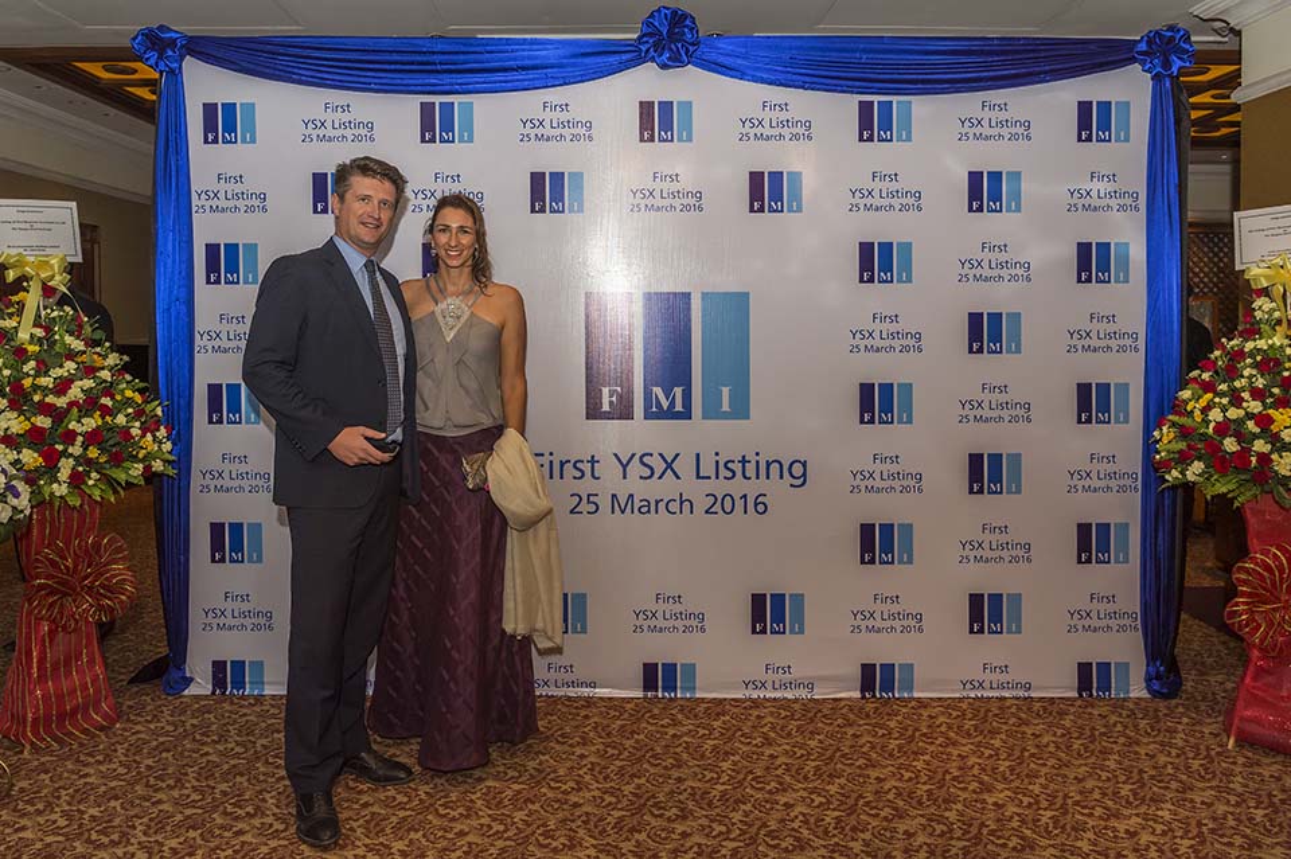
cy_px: 430
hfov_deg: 69.4
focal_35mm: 26
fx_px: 932
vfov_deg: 49.5
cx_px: 646
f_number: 7.1
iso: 640
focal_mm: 26
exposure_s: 1/250
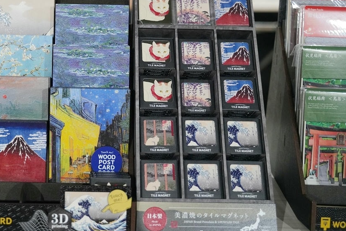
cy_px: 70
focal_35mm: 52
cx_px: 98
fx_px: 500
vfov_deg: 25.8
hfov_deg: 37.5
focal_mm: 36
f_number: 2.8
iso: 3200
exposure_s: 1/160
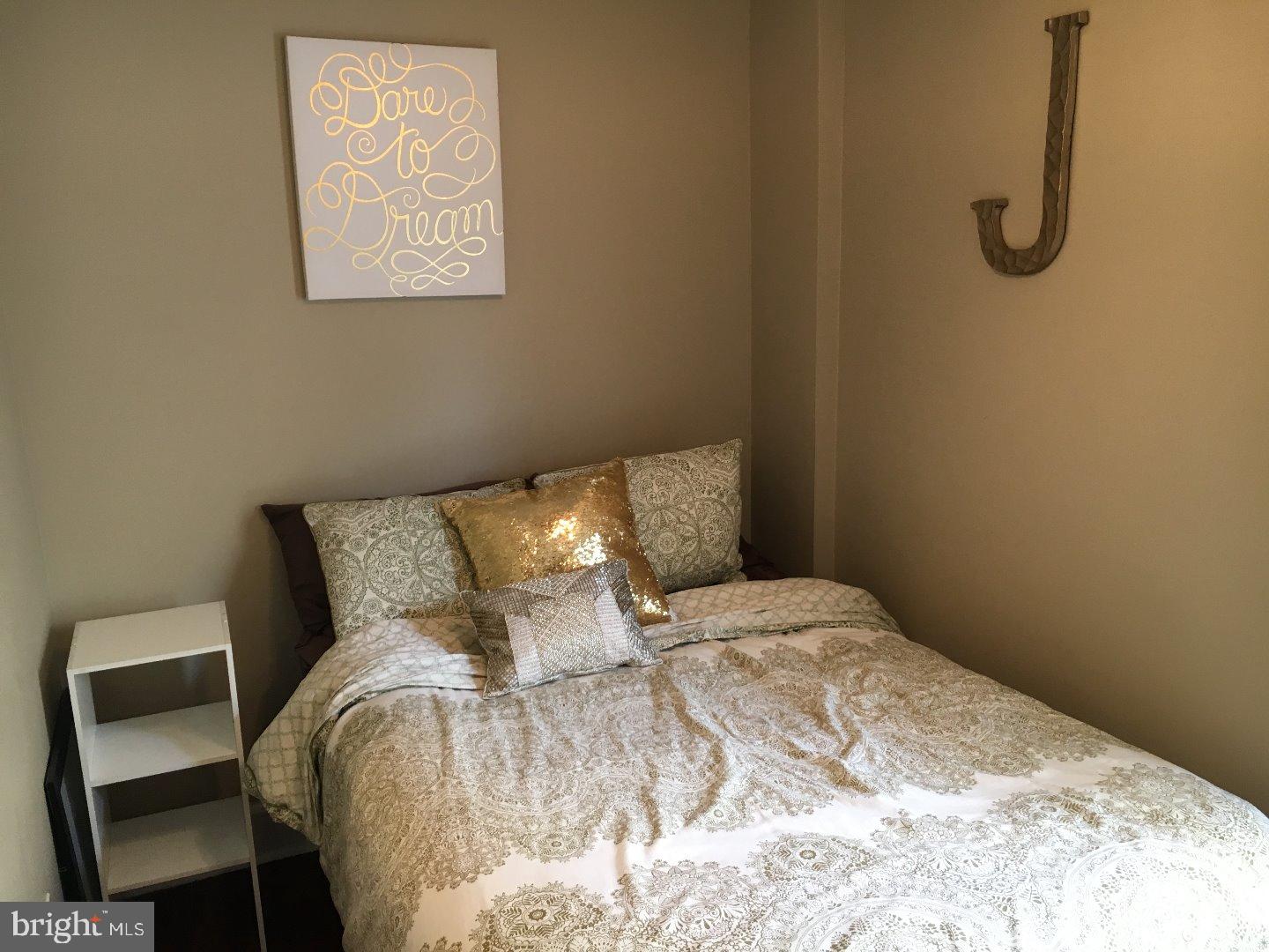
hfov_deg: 61.7
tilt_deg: -13.6
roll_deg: +1.1
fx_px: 1063
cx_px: 634
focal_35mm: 29
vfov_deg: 48.2
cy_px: 476
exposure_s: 1/30
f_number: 2.2
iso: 80
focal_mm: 4.15
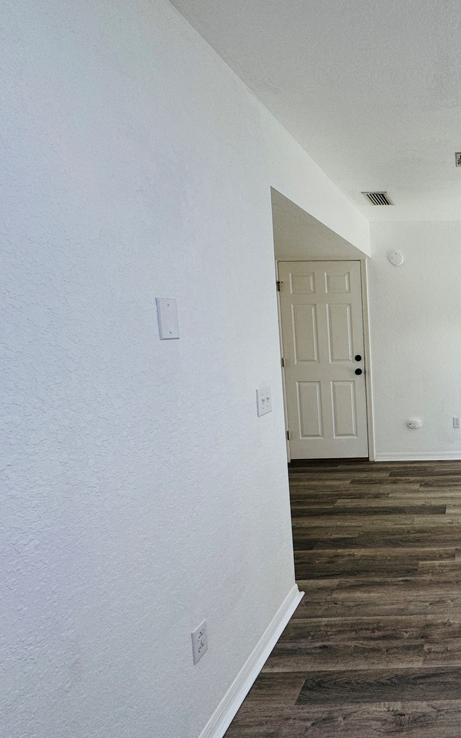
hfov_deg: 47.9
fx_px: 402
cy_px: 369
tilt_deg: -7.2
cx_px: 473
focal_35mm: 20
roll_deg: +0.0
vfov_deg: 85.1
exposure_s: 1/120
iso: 80
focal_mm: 2.22
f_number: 2.2
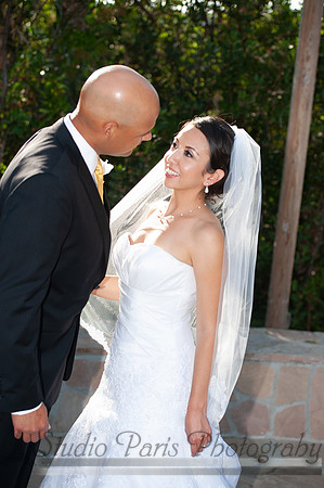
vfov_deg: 28.9
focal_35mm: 70
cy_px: 244
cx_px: 162
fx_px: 947
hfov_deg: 19.4
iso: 200
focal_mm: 70
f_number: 3.5
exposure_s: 1/640
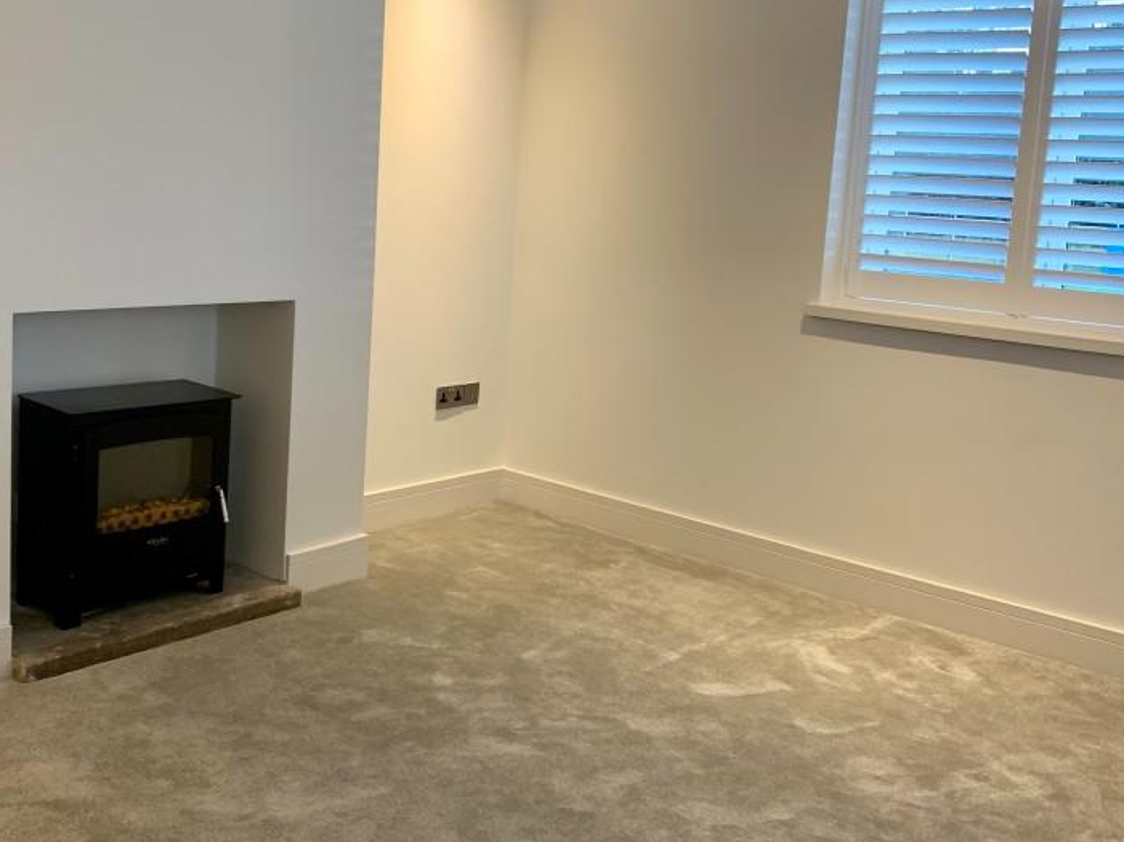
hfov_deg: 48.9
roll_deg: -3.6
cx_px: 505
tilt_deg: -6.9
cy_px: 348
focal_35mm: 38
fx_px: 1233
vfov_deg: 37.6
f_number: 1.8
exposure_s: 1/50
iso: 64
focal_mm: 4.25
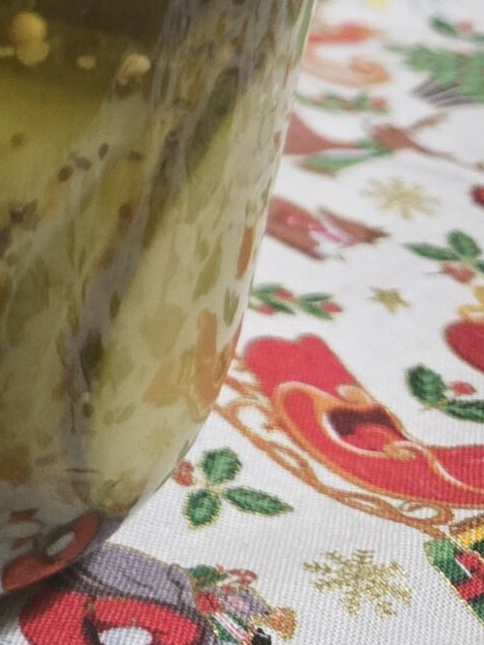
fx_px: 1715
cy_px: -22
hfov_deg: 14.3
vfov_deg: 20.5
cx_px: -361
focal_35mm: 92
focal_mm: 5.4
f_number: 1.8
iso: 1600
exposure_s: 1/40
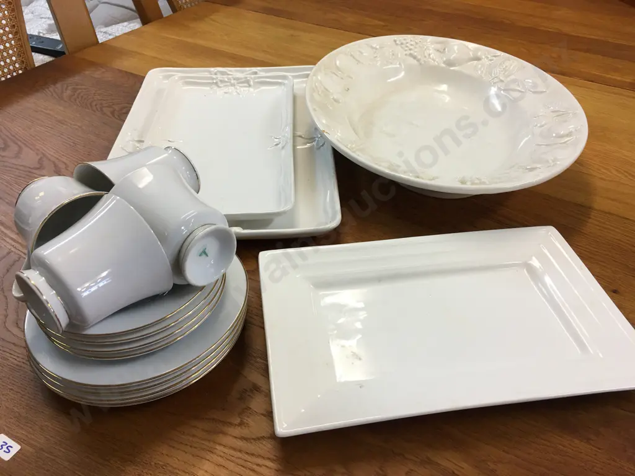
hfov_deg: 61.7
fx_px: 532
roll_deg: -1.7
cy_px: 238
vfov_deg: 48.2
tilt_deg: -38.1
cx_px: 318
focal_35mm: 29
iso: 50
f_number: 2.2
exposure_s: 1/33
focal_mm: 4.15
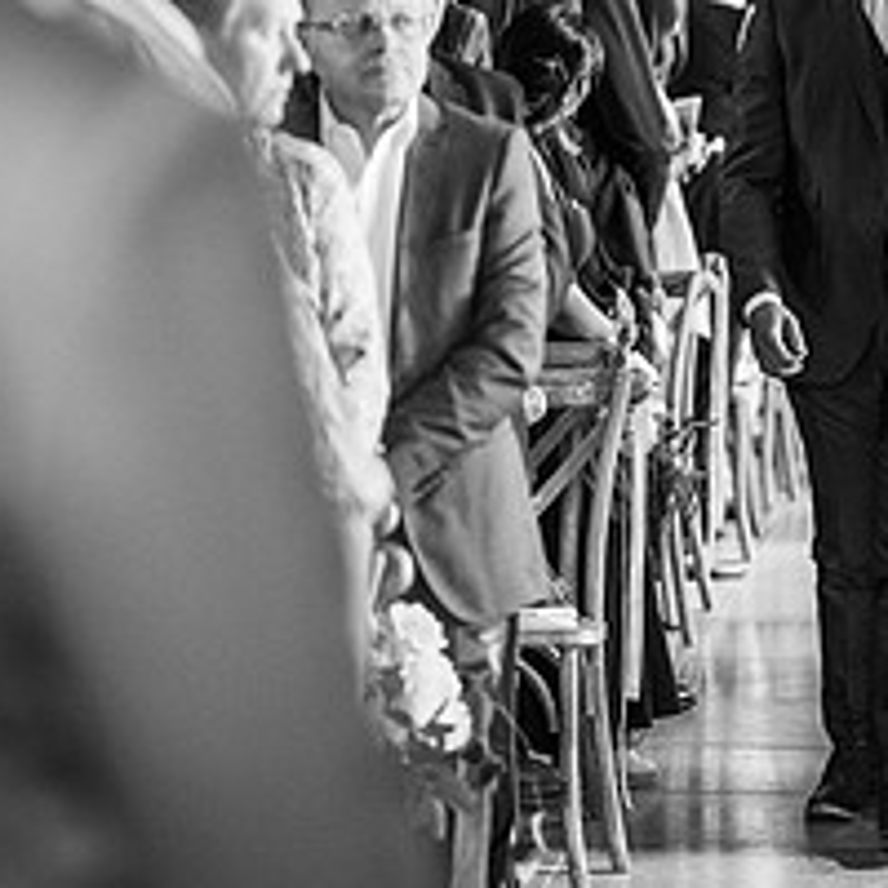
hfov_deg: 8.4
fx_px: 6066
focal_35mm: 209
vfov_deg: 8.3
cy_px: 111
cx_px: 728
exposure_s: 1/200
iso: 800
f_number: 1.8
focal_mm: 85
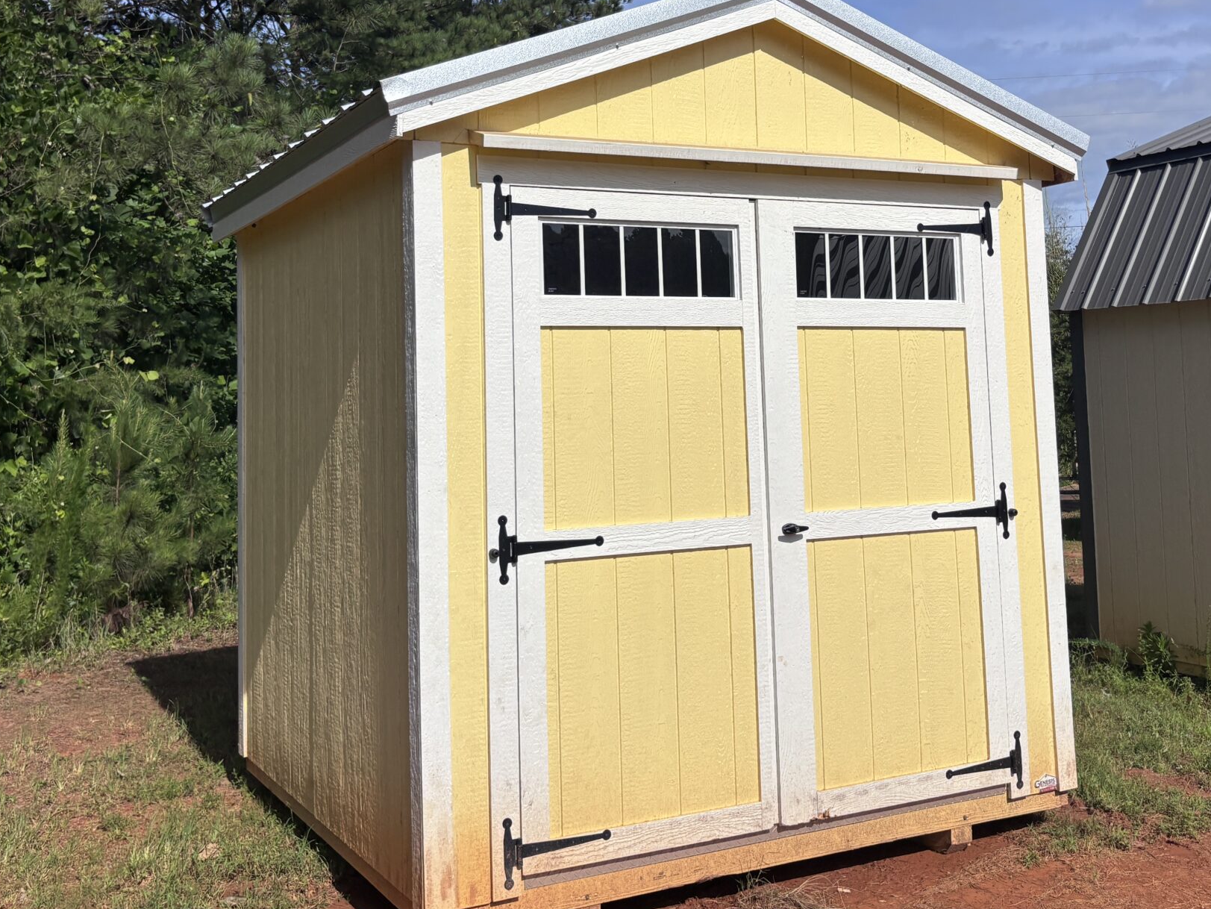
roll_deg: +3.1
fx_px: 1435
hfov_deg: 45.7
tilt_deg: +7.3
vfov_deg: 34.7
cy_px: 283
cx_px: 669
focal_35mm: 41
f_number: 1.6
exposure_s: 1/7692
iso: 50
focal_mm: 5.96
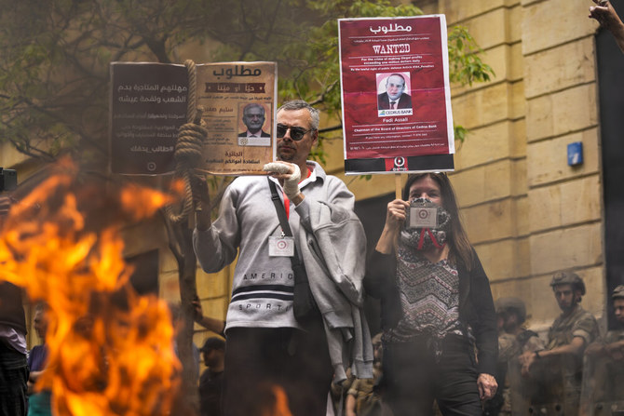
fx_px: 1214
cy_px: 208
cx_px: 312
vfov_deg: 19.5
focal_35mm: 70
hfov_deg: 28.8
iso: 100
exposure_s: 1/500
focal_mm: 70
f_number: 3.2
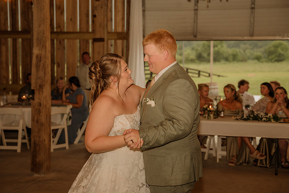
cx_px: 133
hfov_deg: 26.5
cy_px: 92
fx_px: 614
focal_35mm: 77
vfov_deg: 17.8
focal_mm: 70
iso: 500
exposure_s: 1/200
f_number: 3.5
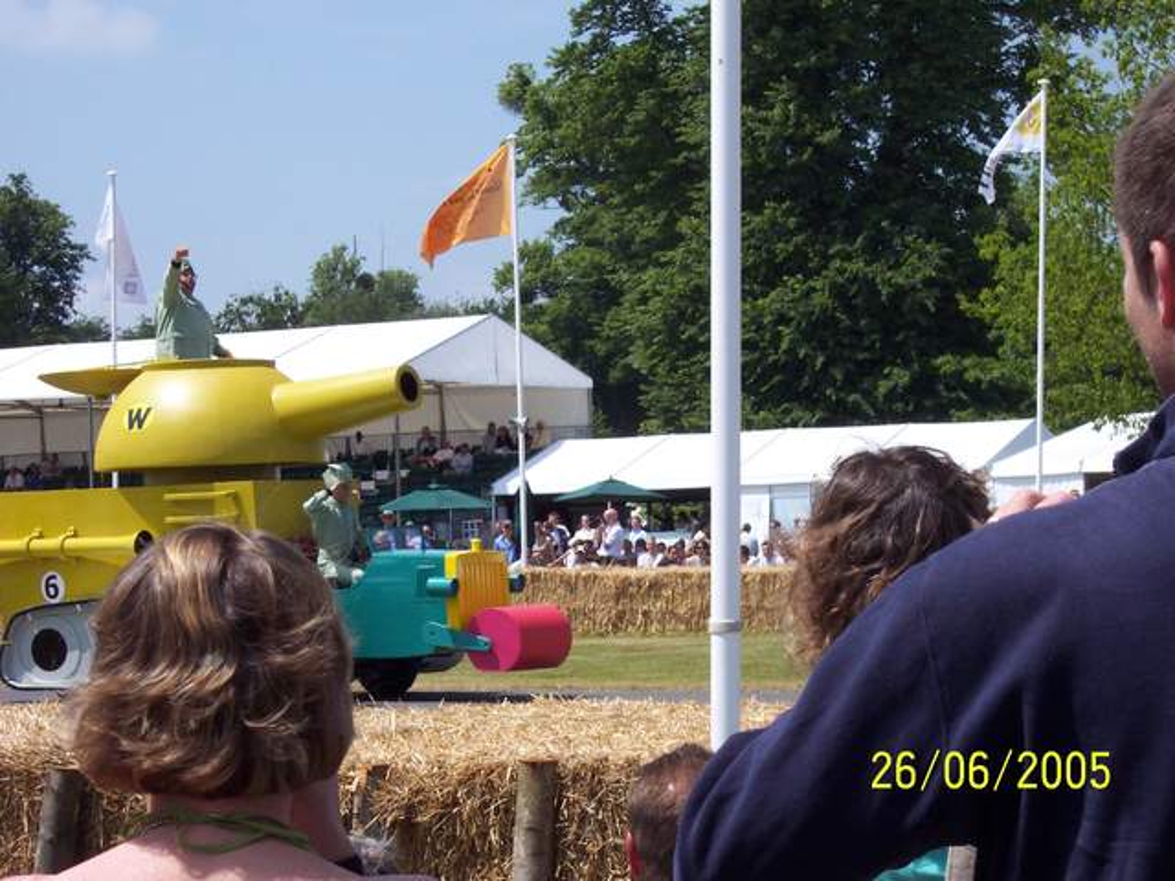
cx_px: 588
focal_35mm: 101
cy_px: 440
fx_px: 3428
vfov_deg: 14.6
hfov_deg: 19.4
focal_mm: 21.3
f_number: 8
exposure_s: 1/350
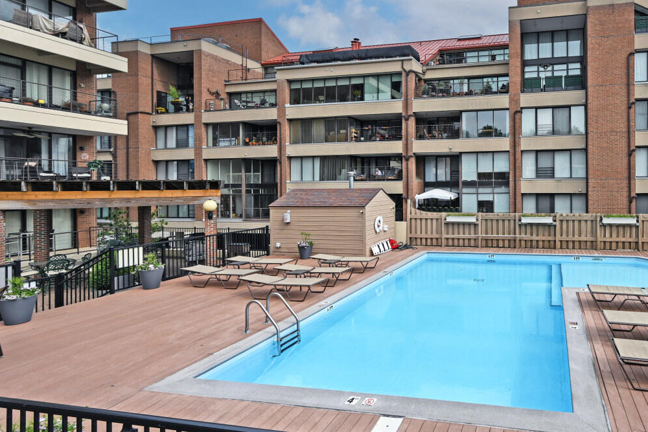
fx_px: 378
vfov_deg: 59.3
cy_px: 185
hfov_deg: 75.9
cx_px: 477
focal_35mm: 21
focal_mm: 14
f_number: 7.1
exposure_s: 1/400
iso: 100
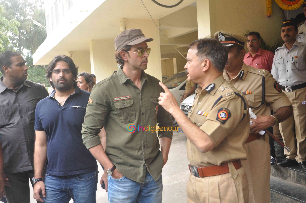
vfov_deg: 34.1
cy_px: 102
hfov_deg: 49.6
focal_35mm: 39
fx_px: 331
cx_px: 153
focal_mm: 26
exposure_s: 1/100
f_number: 5
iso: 640
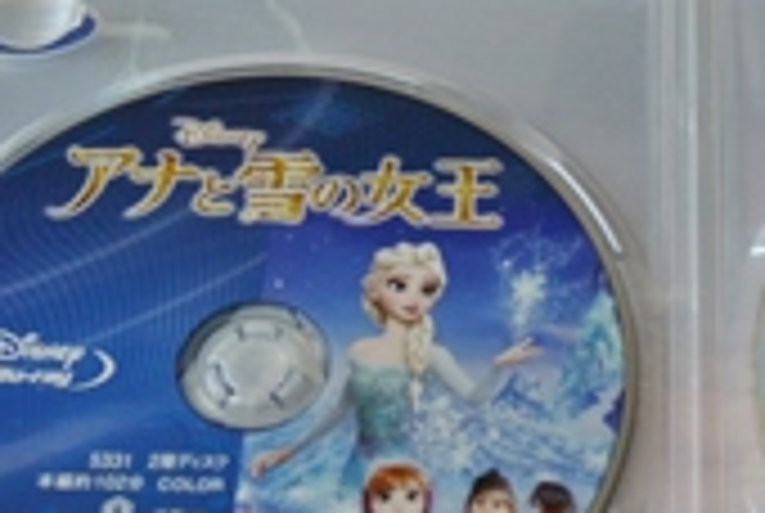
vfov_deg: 14.6
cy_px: 346
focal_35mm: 94
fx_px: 2001
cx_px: 670
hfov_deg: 21.2
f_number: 4.2
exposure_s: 1/60
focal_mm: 15.1
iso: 640
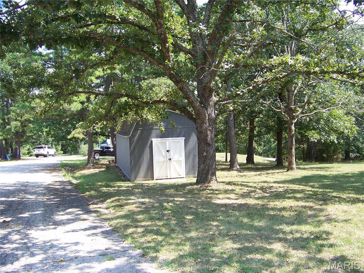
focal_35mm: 36
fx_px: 379
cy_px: 136
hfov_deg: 51.4
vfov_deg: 39.7
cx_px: 182
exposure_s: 1/160
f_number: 2.8
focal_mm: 5.85
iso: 64
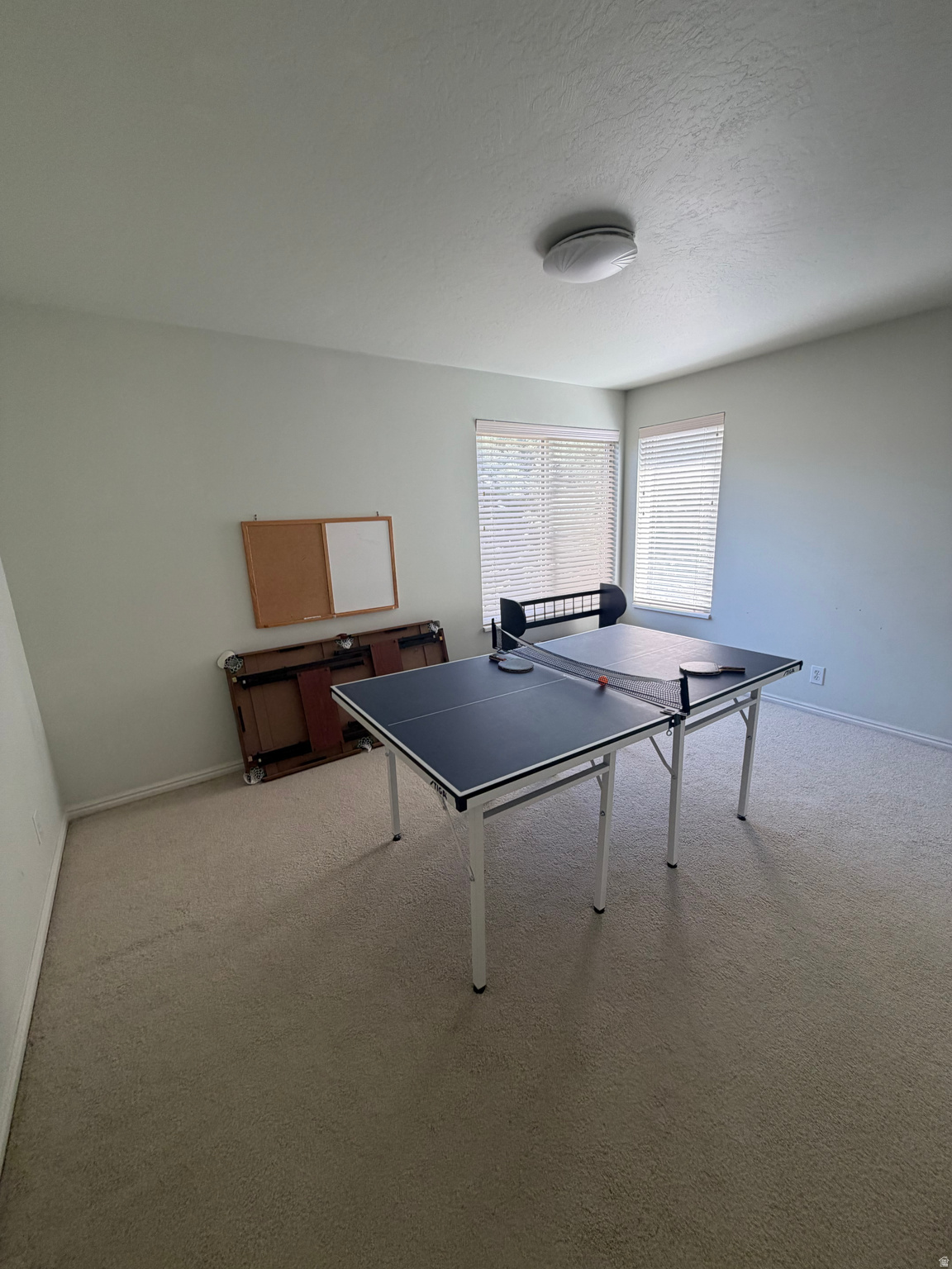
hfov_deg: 85.7
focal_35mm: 14
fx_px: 513
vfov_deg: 102.1
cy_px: 634
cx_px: 476
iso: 125
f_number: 2.2
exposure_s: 1/121
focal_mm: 2.22
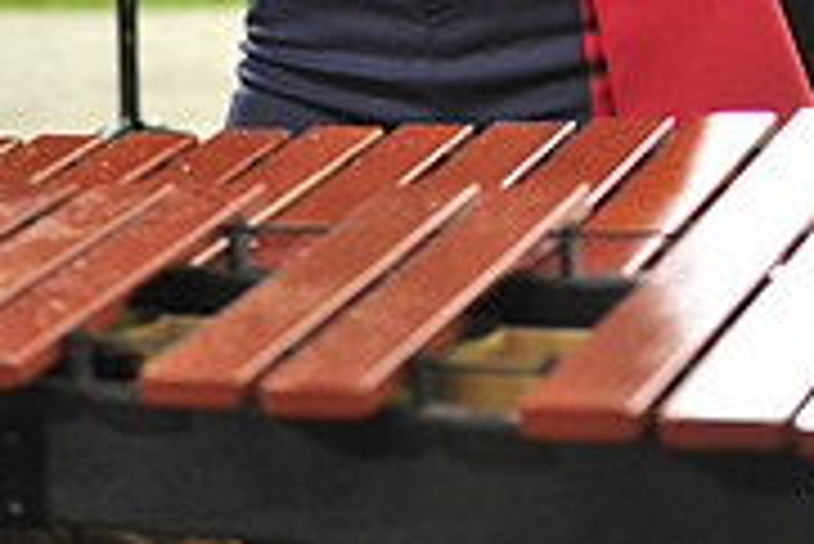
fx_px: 3937
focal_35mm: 174
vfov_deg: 7.6
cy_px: -463
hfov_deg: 11.8
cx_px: 528
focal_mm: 70
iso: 2000
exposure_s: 1/400
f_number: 2.8
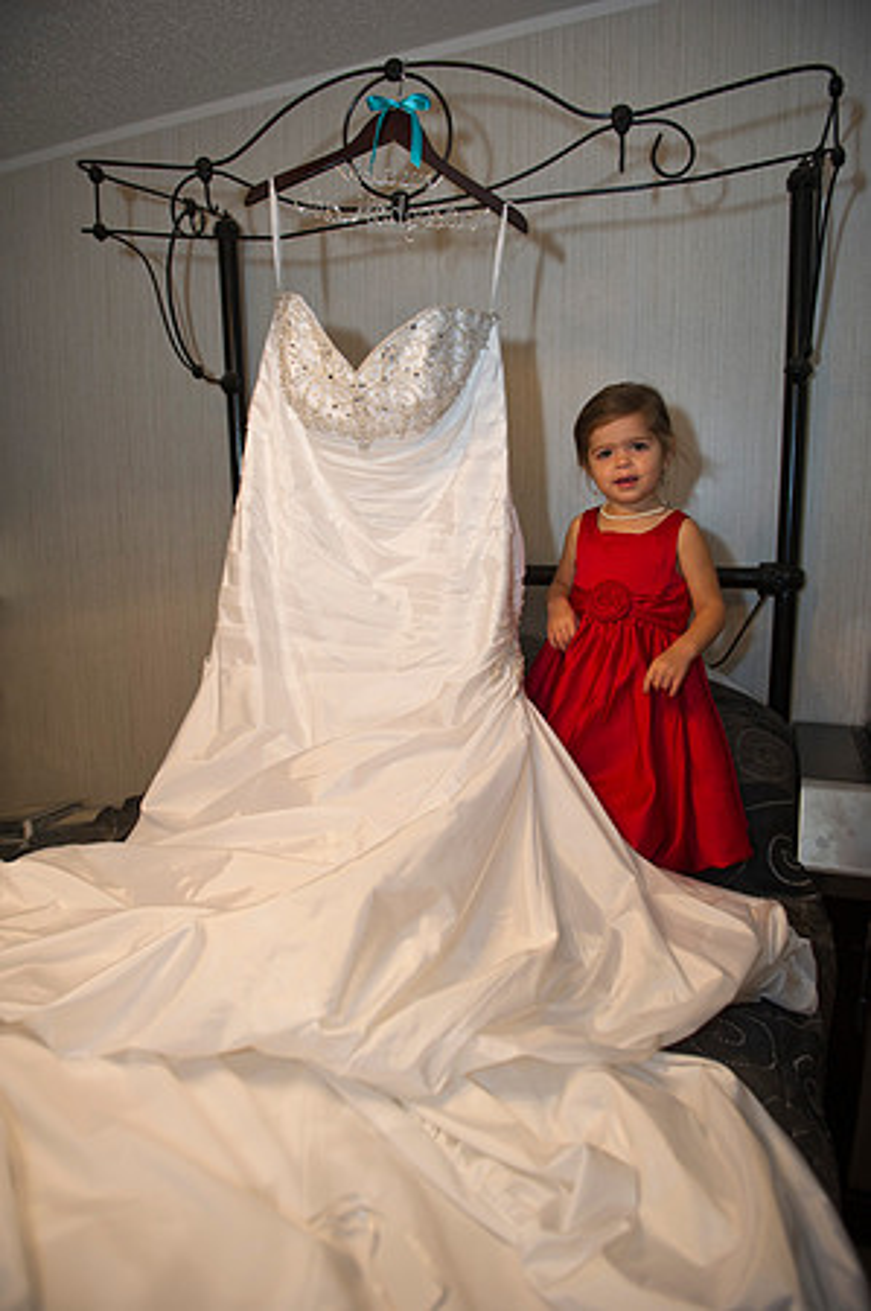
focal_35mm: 24
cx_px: 436
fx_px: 873
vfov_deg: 73.8
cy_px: 656
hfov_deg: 53.0
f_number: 3.2
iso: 640
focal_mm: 24
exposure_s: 1/100
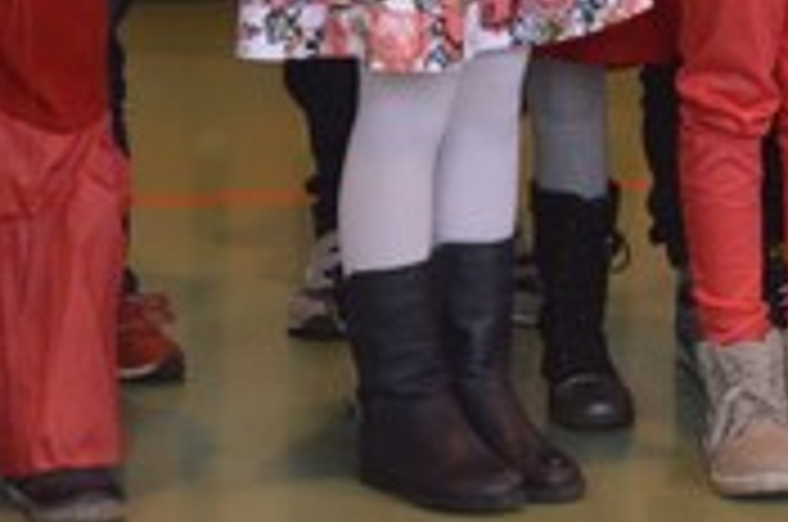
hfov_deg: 7.3
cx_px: 1441
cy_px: -540
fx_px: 5987
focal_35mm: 274
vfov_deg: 4.9
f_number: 4.5
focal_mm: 40
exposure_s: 1/25
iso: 400
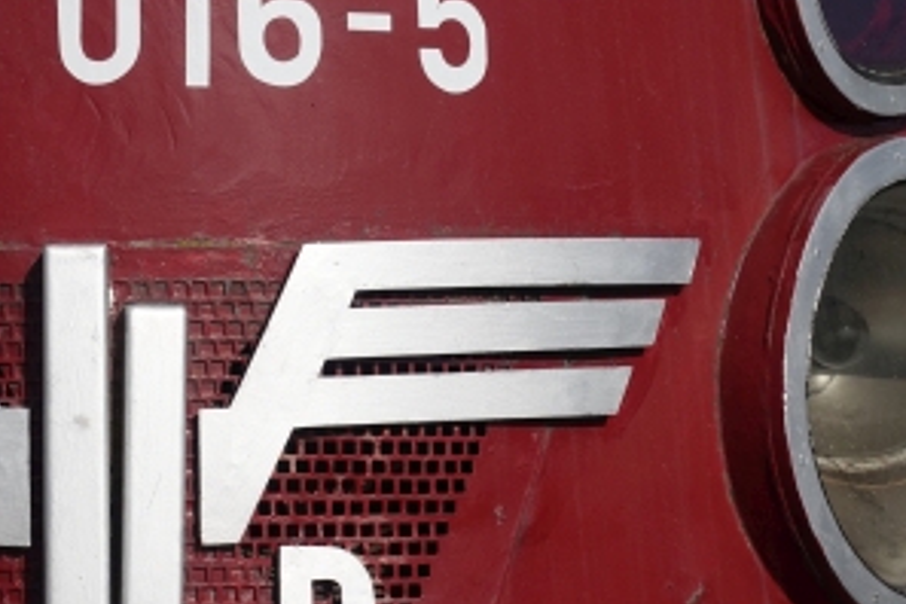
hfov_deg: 18.4
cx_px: 88
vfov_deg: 12.6
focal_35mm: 109
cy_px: 247
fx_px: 2743
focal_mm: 19.86
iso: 125
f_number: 4
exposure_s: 1/200
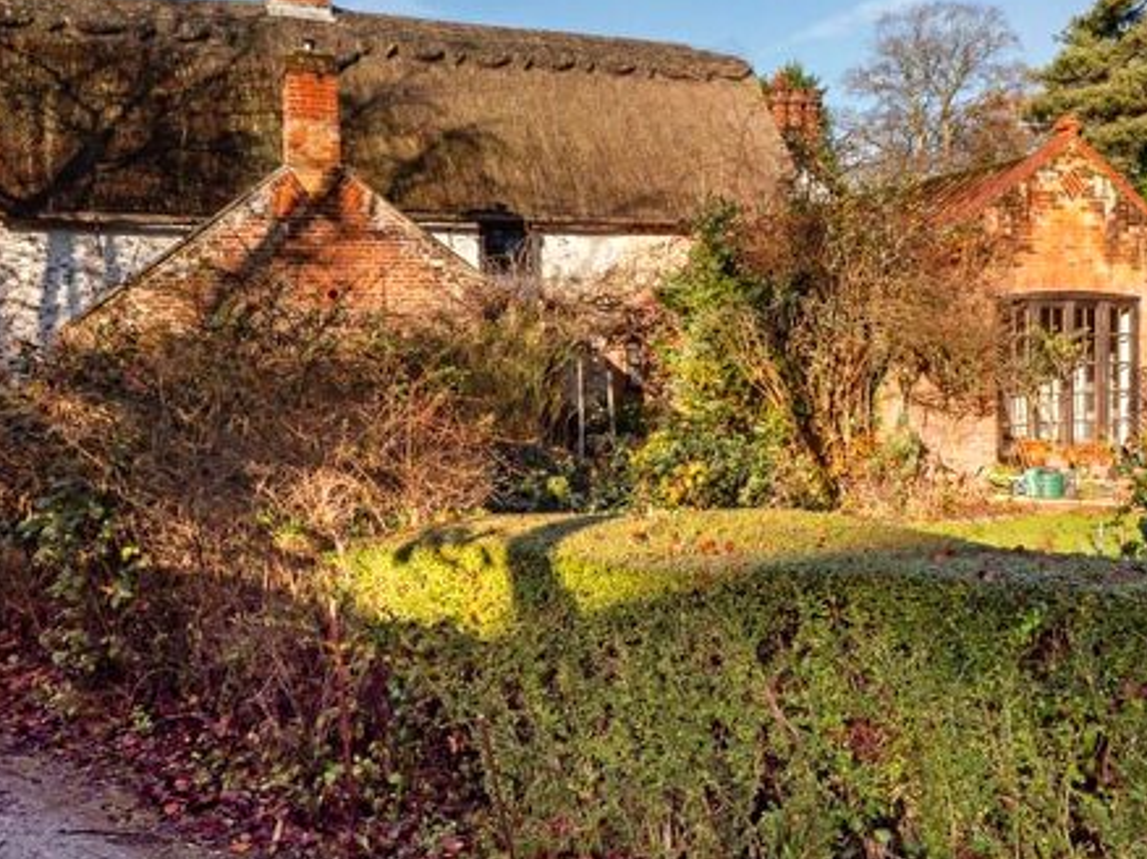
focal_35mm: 32
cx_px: 644
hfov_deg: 56.7
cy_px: 357
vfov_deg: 44.0
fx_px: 1060
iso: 200
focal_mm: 10
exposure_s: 1/250
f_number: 8
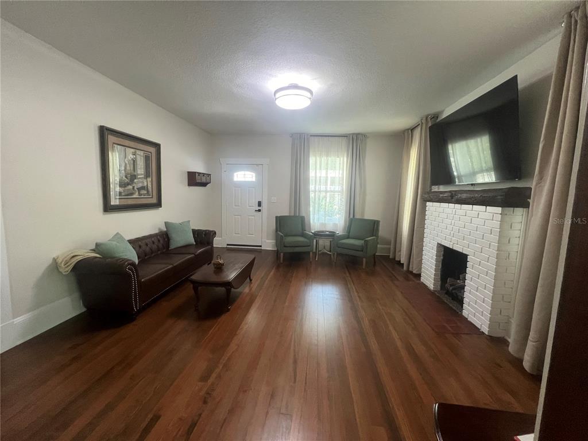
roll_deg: -1.4
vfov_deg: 89.9
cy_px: 220
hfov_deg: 106.2
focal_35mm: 13
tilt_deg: -6.4
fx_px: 221
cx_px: 294
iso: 320
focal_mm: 1.57
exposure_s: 1/60
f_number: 1.8
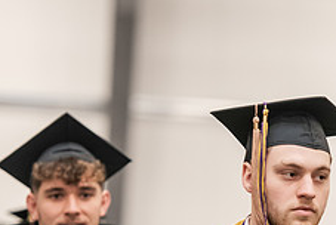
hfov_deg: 5.6
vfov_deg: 3.7
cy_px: 249
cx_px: 298
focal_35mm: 370
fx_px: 3458
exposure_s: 1/200
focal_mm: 145
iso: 2500
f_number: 3.2
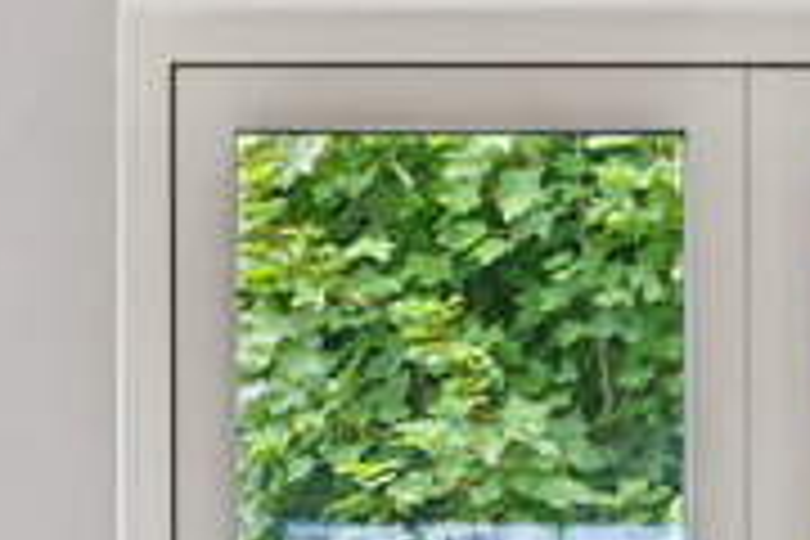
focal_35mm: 151
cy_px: 749
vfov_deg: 8.9
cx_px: 360
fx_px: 3397
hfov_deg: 13.6
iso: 200
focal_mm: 34
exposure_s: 1/13
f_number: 8
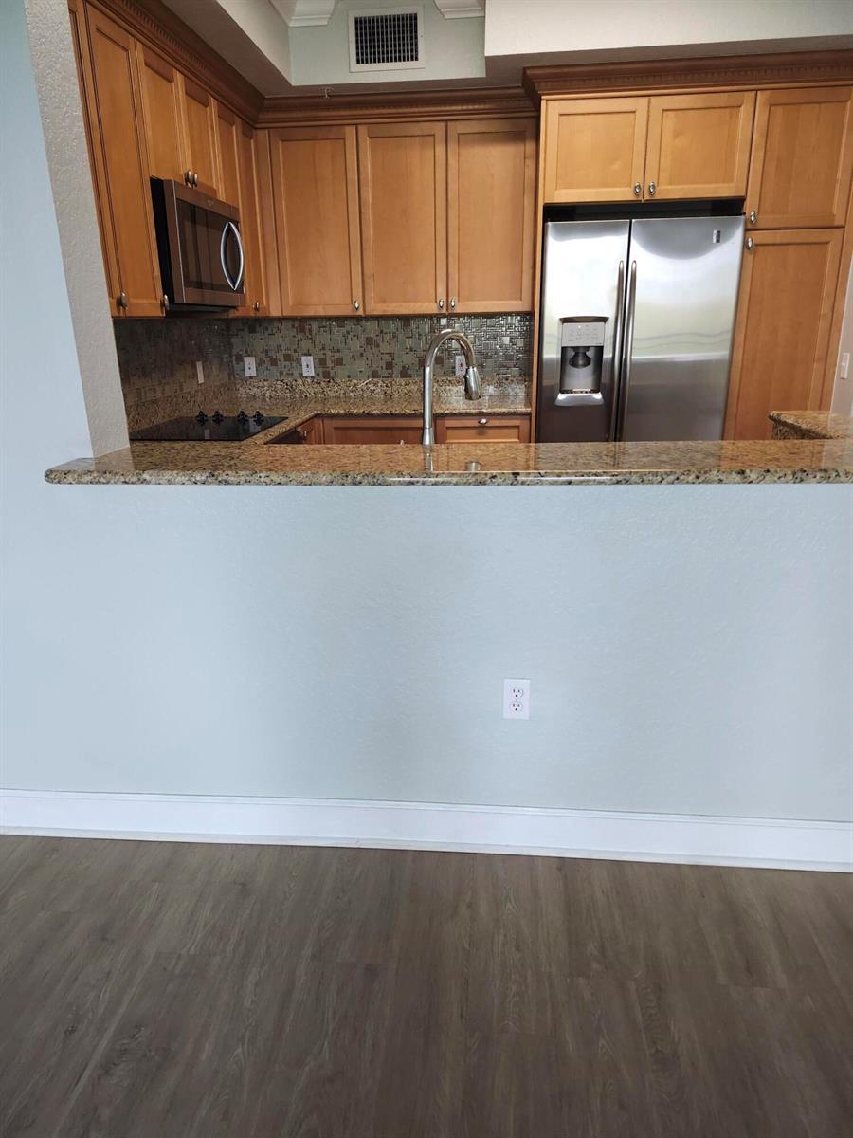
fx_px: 756
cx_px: 426
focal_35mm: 23
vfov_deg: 73.9
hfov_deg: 58.9
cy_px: 569
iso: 160
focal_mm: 5.54
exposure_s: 1/50
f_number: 1.8
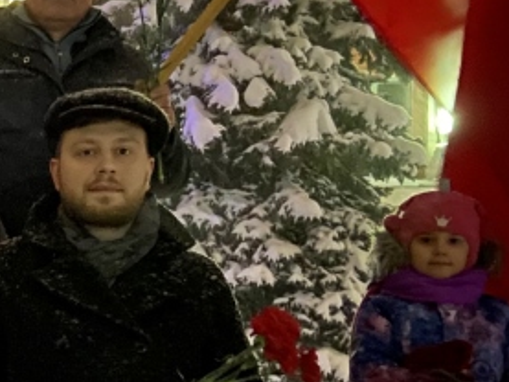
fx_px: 1412
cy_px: 332
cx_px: -239
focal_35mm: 96
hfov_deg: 18.3
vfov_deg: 15.3
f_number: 1.8
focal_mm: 4.25
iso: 1000
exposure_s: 1/4
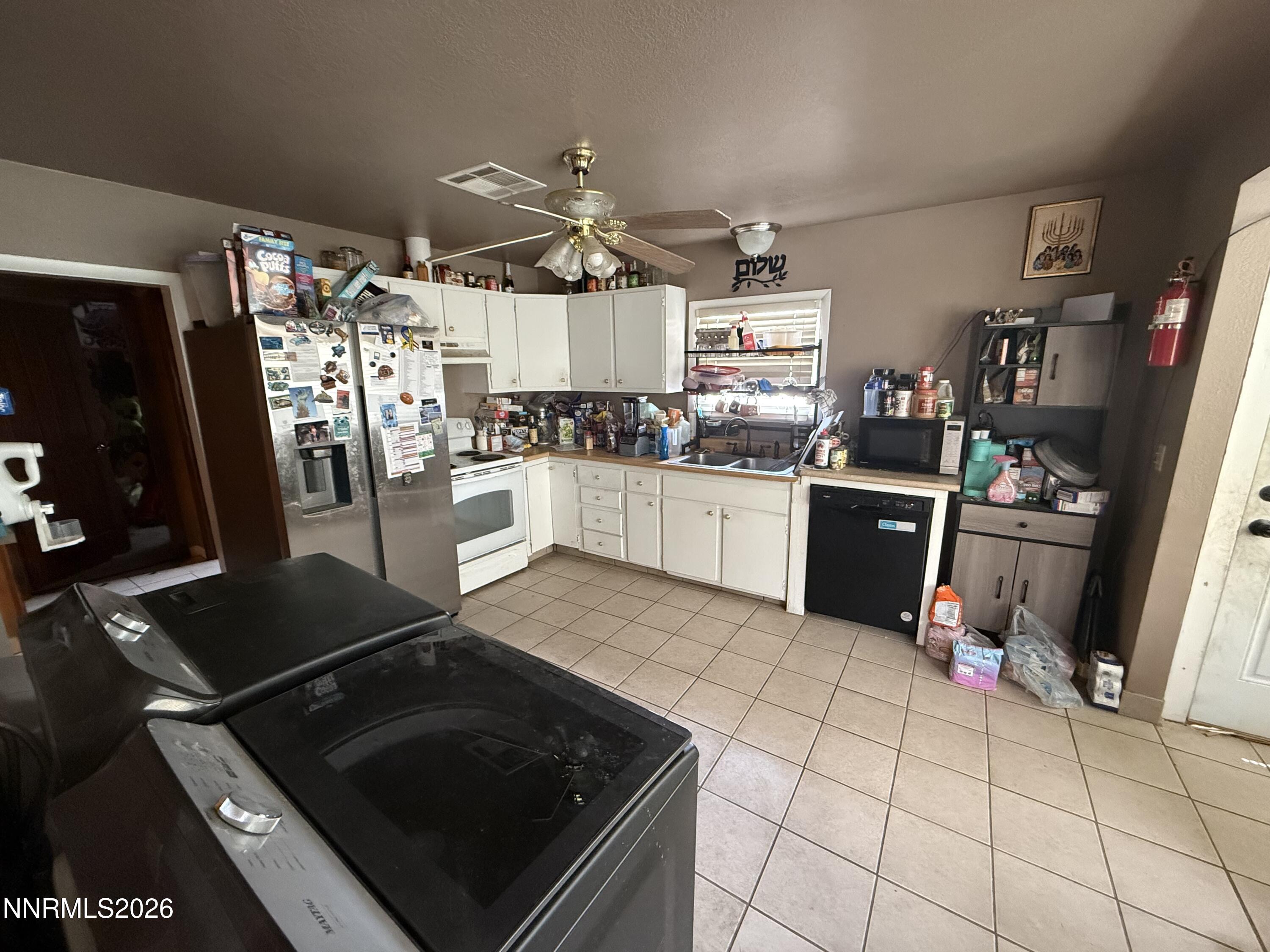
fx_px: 514
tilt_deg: -12.4
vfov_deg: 85.7
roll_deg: +0.5
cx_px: 635
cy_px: 476
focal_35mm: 14
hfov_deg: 102.1
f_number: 2.2
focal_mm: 2.22
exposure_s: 1/60
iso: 800
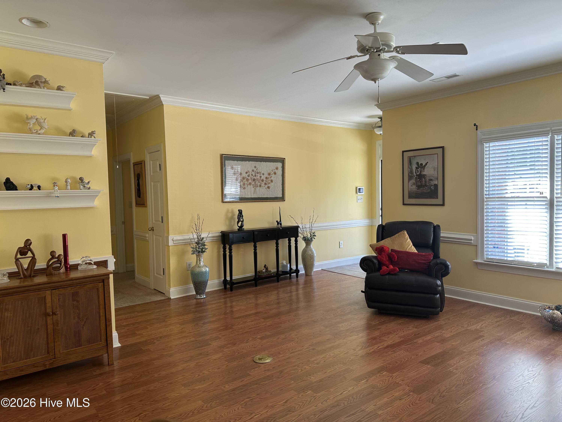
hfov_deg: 71.6
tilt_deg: -2.8
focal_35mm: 24
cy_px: 211
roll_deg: +1.0
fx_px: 390
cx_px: 281
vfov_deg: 56.8
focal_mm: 6.86
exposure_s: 1/120
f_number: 1.78
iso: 80
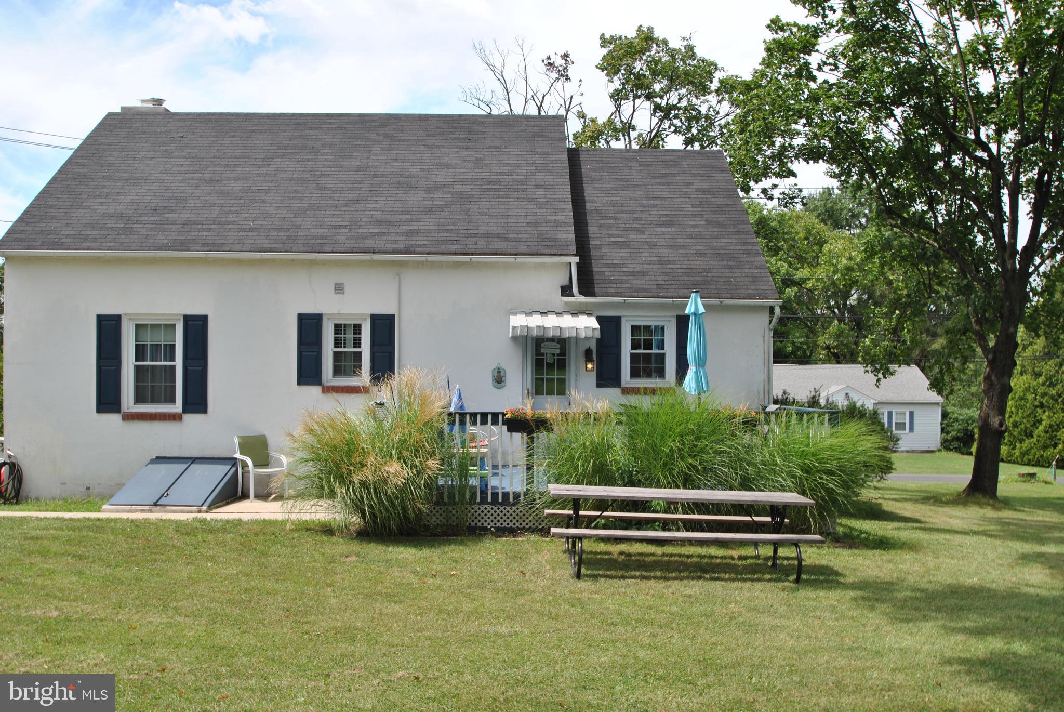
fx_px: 1065
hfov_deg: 53.1
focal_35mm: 36
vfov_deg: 37.0
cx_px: 532
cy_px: 356
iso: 100
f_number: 7.1
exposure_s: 1/200
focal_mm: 24
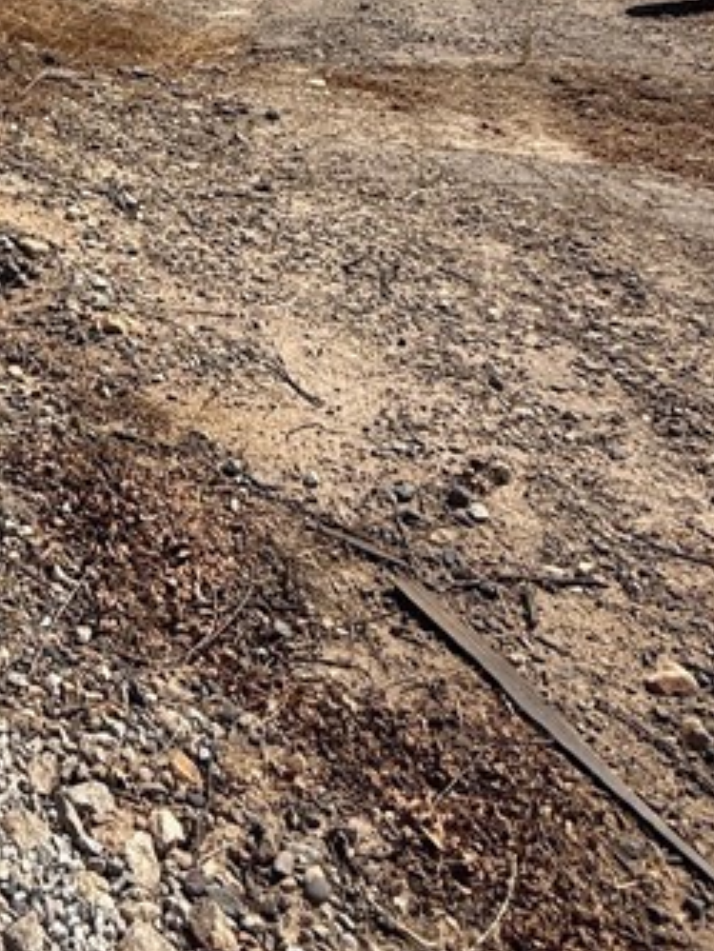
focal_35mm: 43
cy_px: -120
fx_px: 1182
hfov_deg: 29.1
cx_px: -140
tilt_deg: +0.2
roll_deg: +2.2
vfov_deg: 36.4
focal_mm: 2.22
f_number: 2.2
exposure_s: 1/3125
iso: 50
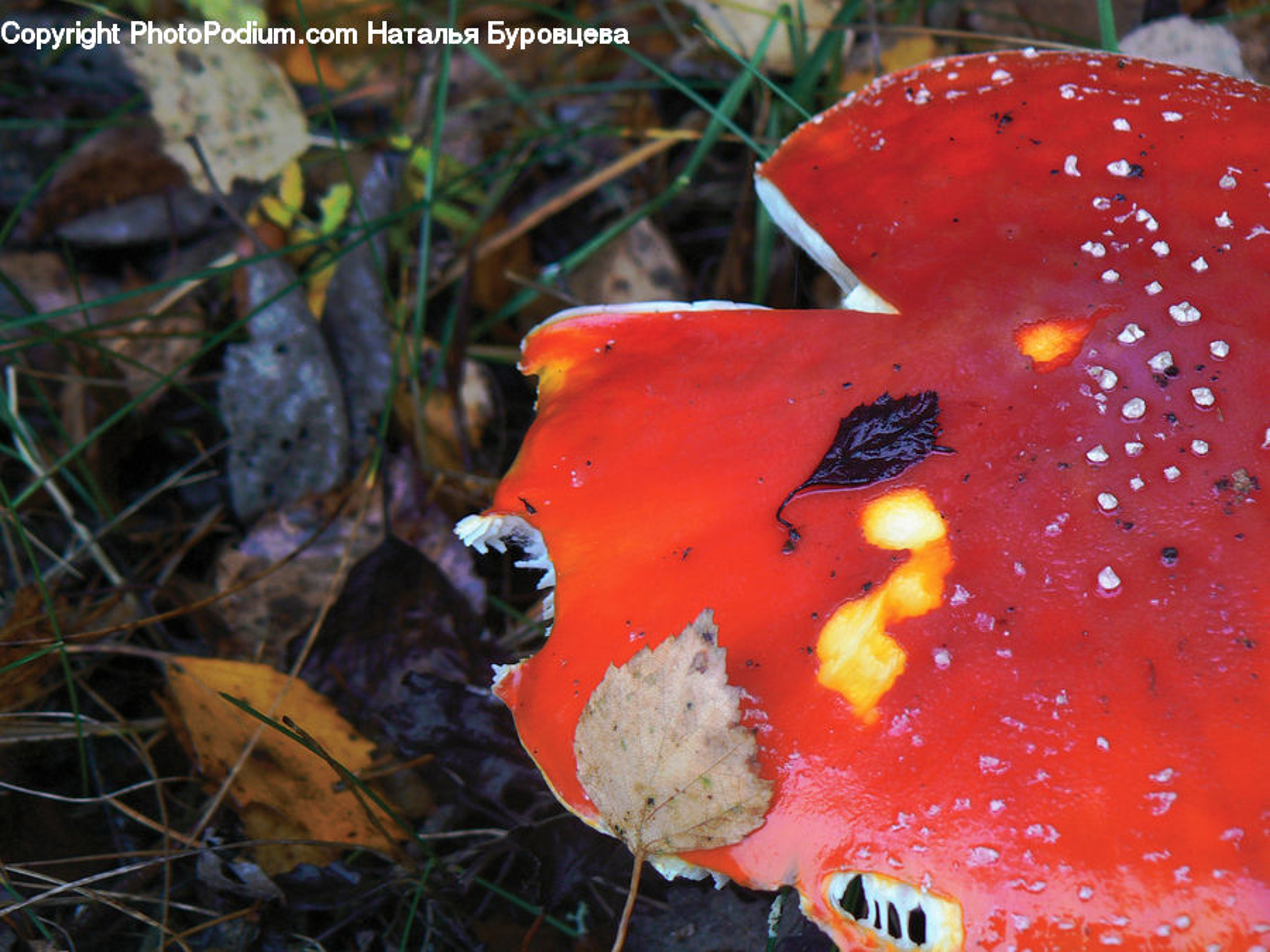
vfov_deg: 20.2
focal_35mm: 73
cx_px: 635
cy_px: 476
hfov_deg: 26.7
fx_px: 2678
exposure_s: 1/30
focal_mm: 12.2
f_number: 3.2
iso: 80
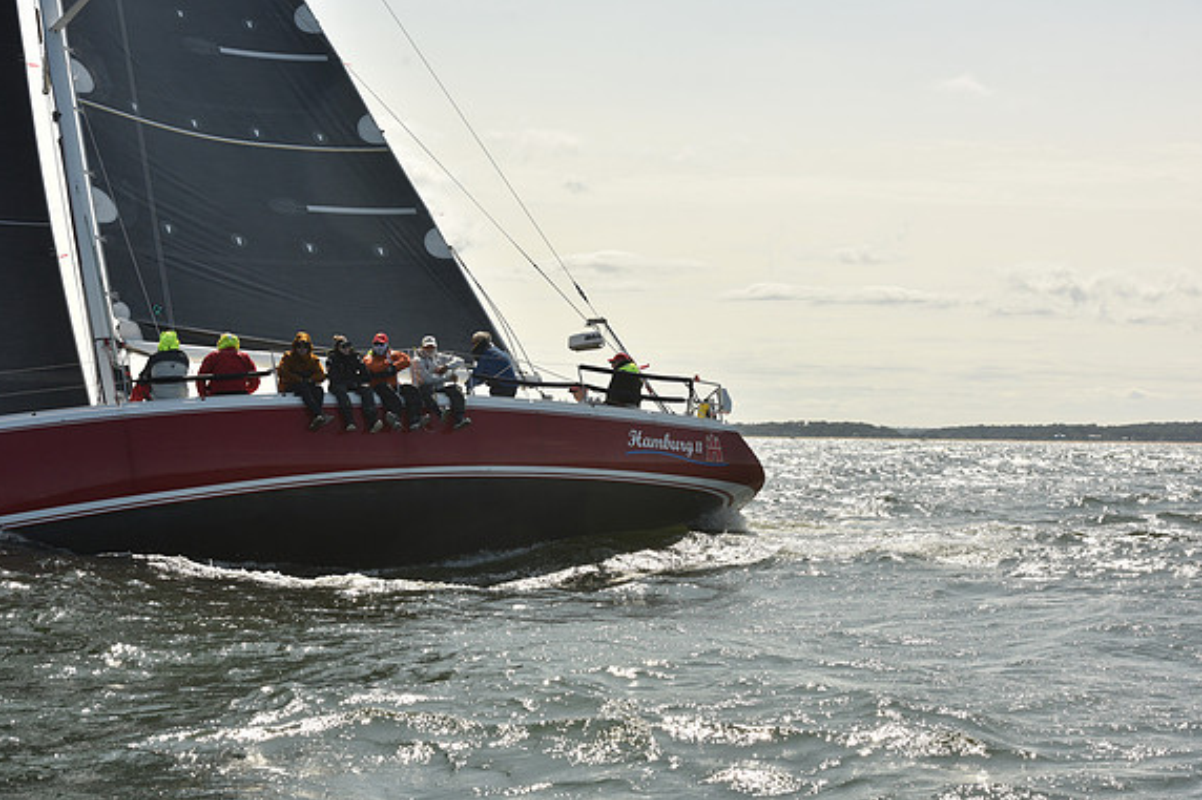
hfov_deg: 28.5
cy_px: 404
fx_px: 2370
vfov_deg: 19.2
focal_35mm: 71
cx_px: 599
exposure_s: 1/800
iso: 250
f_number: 10
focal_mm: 70
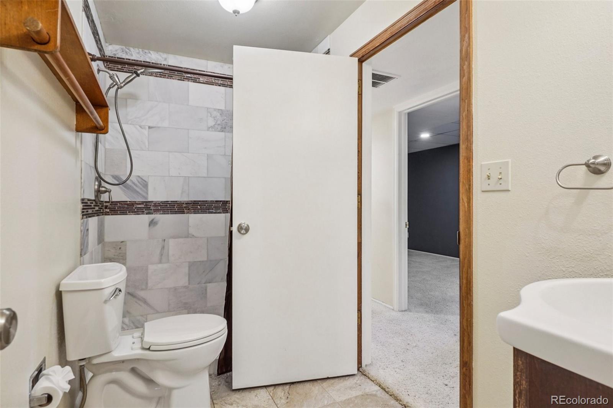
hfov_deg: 90.0
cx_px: 306
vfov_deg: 67.4
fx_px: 306
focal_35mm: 18
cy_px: 204
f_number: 8
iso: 400
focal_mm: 12
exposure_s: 1/10
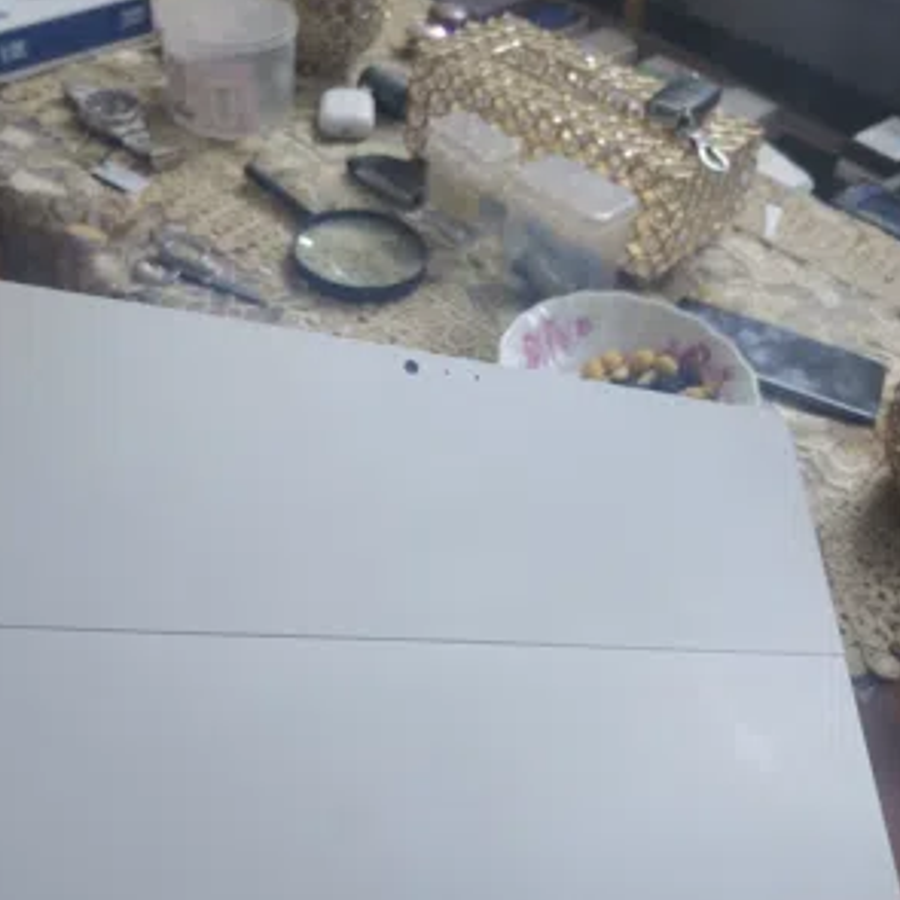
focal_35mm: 30
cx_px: 448
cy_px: 528
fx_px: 882
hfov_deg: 54.0
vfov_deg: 53.8
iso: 150
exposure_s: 1/40
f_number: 1.5
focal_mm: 4.23
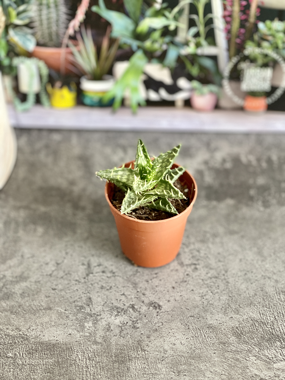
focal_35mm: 64
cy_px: 190
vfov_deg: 30.3
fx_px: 703
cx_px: 142
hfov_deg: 22.9
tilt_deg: -45.1
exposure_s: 1/61
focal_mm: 7.5
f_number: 2.2
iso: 250
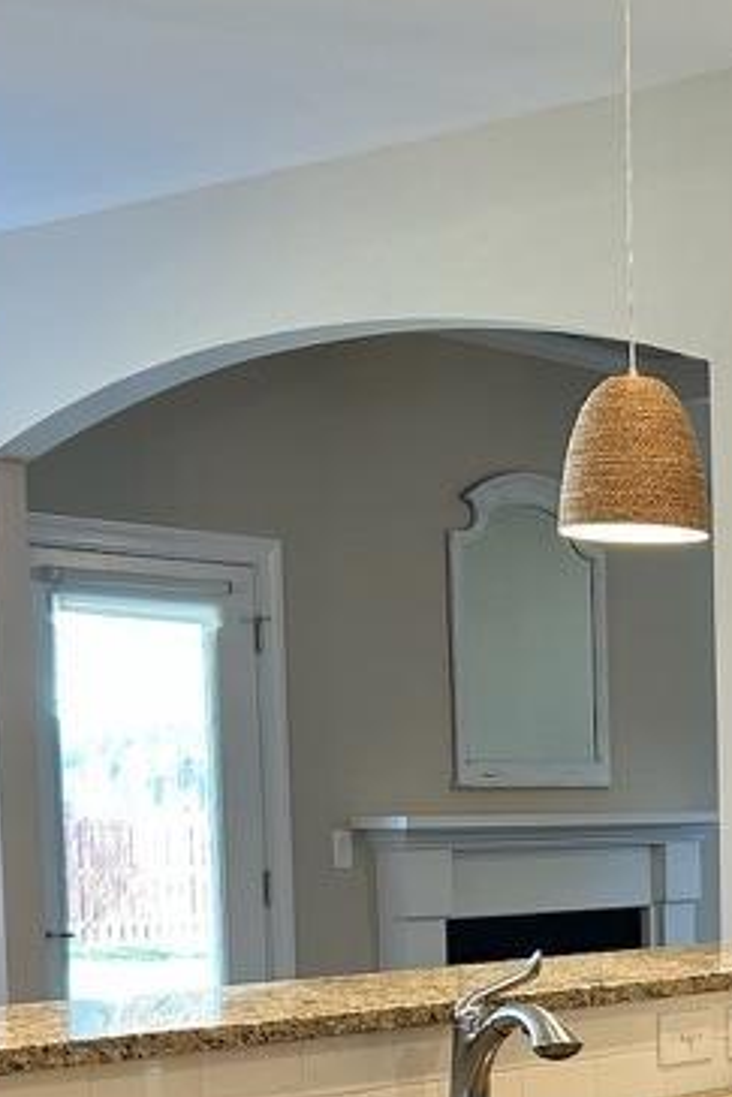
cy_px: 1034
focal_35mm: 76
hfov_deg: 17.2
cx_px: 874
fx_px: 2316
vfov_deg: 25.6
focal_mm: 5.7
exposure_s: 1/60
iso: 80
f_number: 1.5
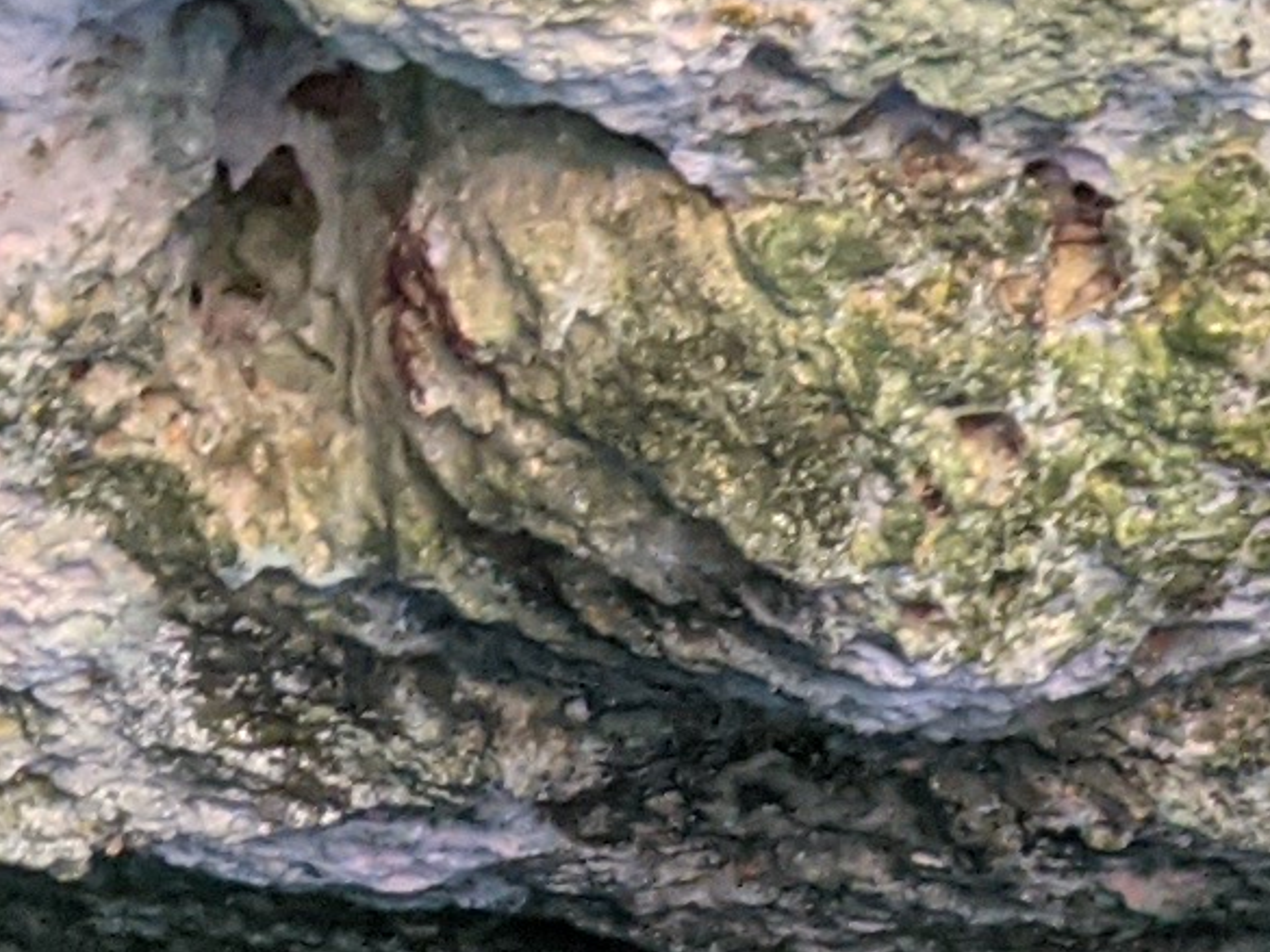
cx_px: 1596
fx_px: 6825
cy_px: 3129
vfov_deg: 6.9
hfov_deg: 10.4
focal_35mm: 186
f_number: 1.8
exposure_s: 1/23.5
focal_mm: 4.44
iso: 146
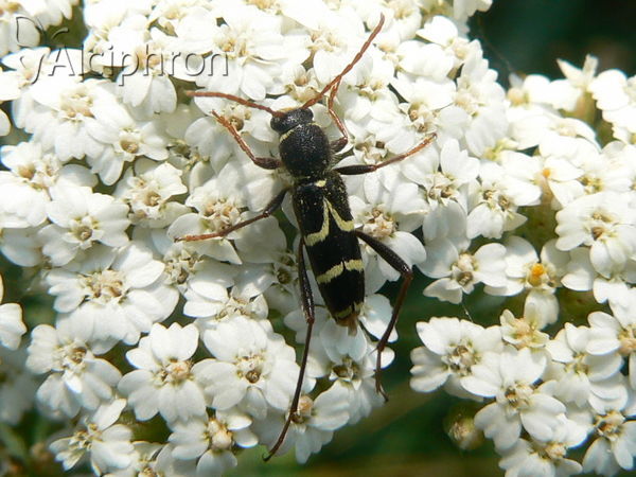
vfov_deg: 39.7
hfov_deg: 51.4
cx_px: 318
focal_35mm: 36
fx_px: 661
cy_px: 238
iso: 80
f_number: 5.6
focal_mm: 6
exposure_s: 1/250
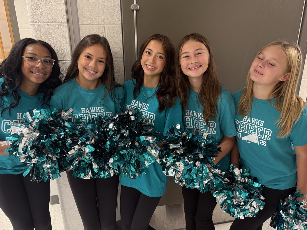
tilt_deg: -19.1
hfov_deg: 67.3
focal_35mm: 26
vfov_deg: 53.0
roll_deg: +0.9
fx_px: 231
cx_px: 147
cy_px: 124
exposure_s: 1/60
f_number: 1.78
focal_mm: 6.76
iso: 320
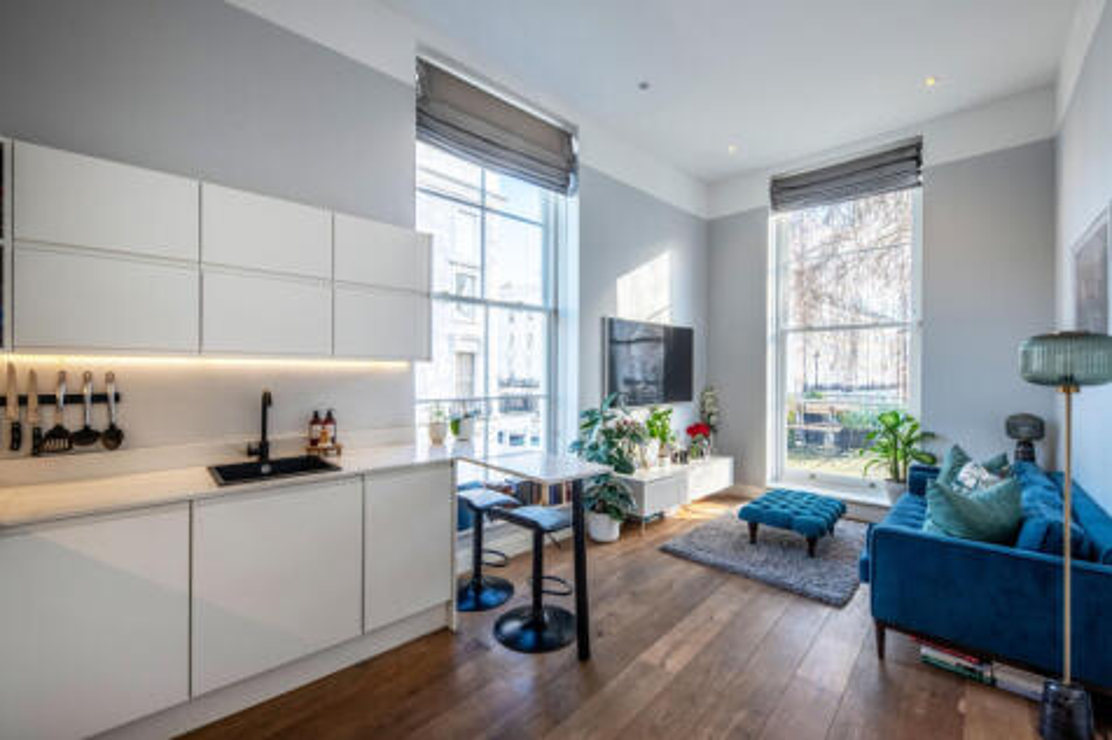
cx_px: 556
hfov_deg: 100.4
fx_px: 463
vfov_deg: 77.3
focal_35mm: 15
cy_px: 370
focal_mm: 15
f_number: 8
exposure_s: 1/800
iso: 400
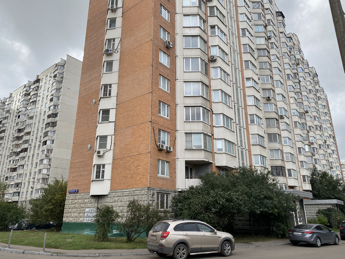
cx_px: 172
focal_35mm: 26
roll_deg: -0.1
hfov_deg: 67.3
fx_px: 259
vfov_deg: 53.1
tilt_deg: +22.0
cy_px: 130
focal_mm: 4.25
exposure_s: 1/752
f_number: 1.8
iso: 32
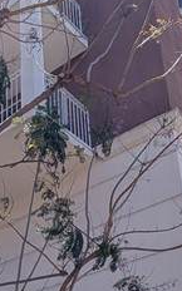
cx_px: 53
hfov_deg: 23.0
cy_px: 262
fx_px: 444
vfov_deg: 34.3
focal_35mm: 56
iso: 52
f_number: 1.7
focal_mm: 2.02
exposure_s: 1/4184
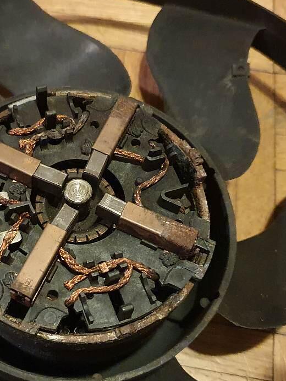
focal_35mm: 45
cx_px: 84
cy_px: 217
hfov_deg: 31.8
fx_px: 496
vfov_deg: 42.0
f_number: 1.5
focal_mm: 4.32
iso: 1000
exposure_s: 1/10
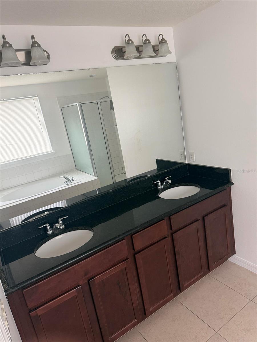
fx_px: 238
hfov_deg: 56.8
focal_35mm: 24
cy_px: 171
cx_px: 128
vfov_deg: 71.6
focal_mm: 6.76
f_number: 1.78
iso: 320
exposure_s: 1/60
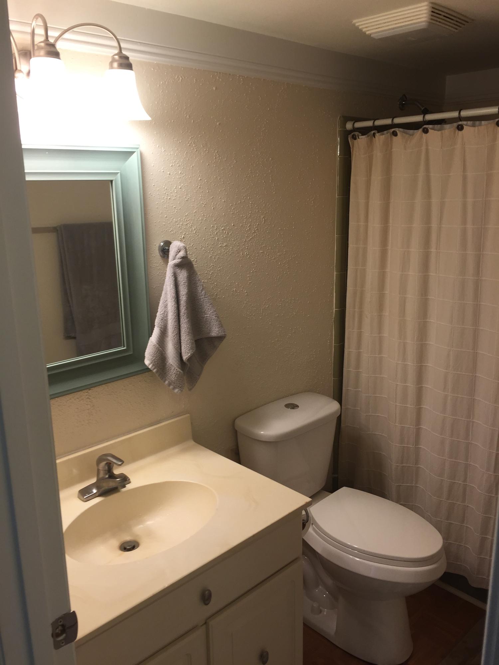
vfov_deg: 61.7
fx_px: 557
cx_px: 250
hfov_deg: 48.2
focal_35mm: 29
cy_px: 332
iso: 40
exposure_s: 1/60
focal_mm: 4.15
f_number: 2.2
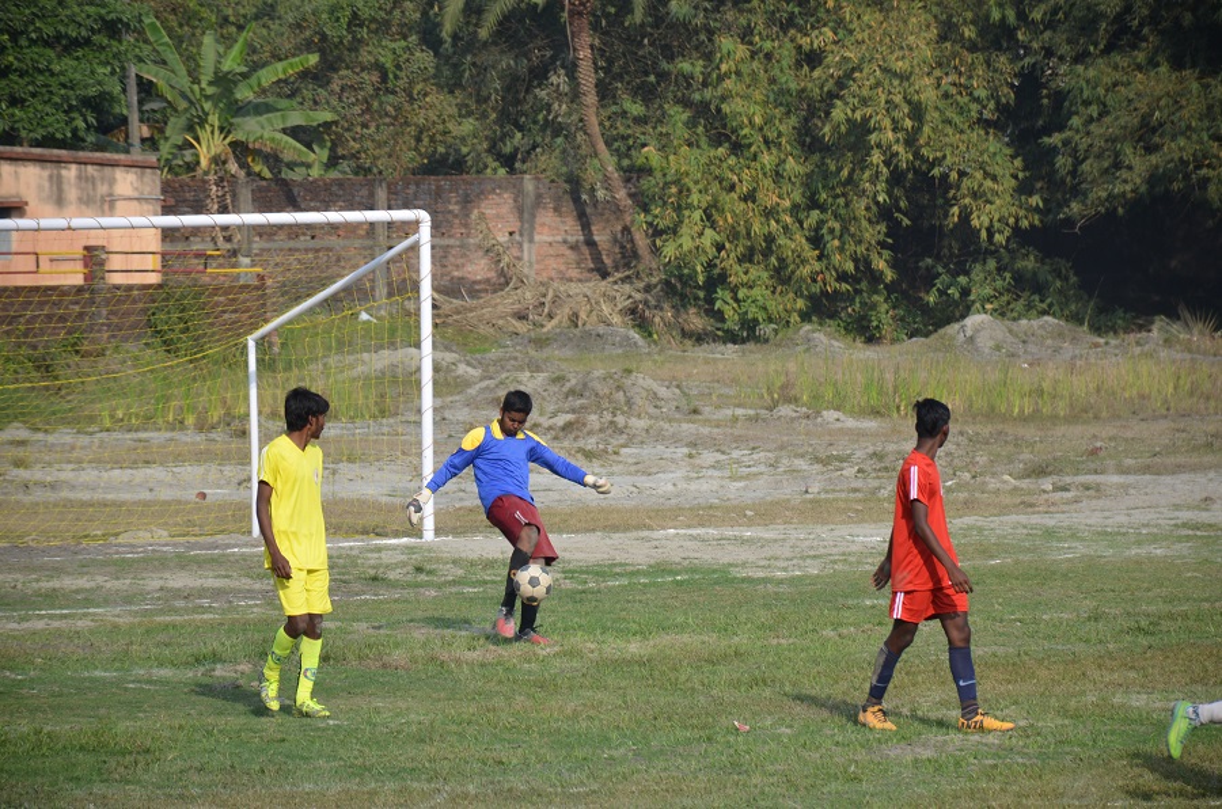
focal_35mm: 210
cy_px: 404
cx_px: 611
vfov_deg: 6.5
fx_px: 7113
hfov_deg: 9.8
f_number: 6.3
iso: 200
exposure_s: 1/640
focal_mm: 140
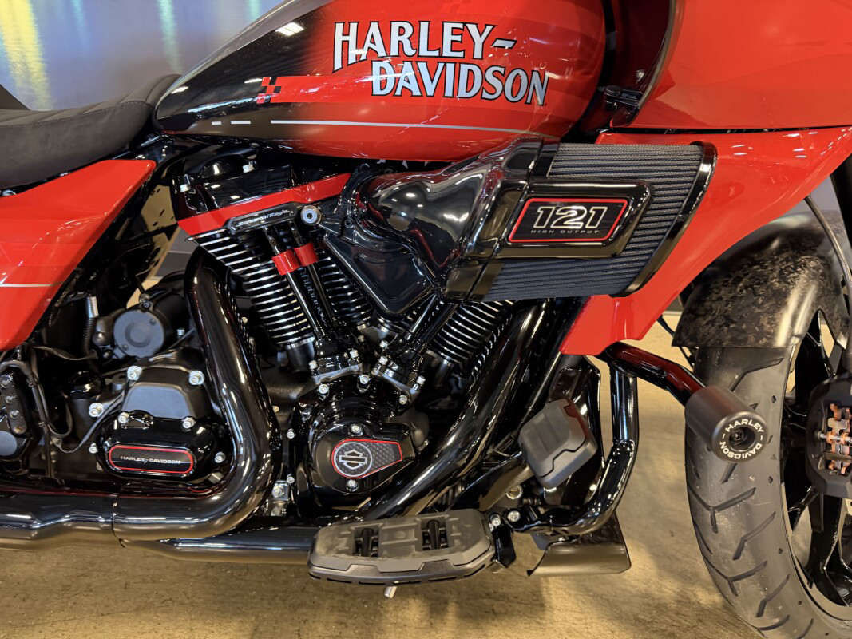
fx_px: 591
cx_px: 426
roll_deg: -2.5
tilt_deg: -27.5
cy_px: 320
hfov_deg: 71.6
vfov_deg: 56.8
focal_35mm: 24
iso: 800
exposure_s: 1/43
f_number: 1.78
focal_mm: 6.76
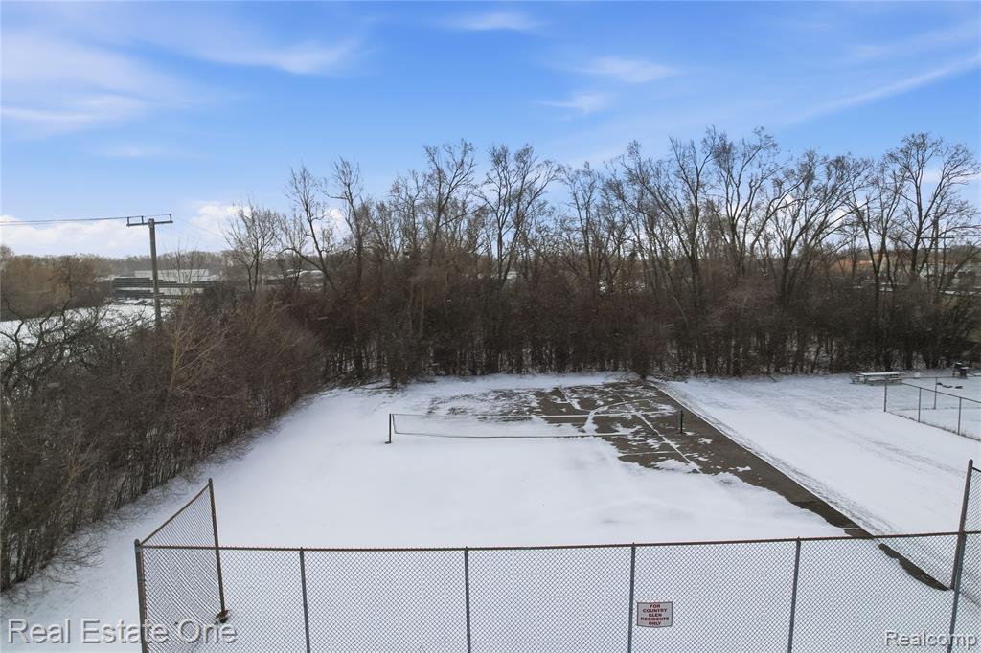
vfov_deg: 57.2
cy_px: 326
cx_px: 490
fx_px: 599
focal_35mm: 22
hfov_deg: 78.6
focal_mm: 8.4
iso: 130
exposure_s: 1/640
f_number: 2.8
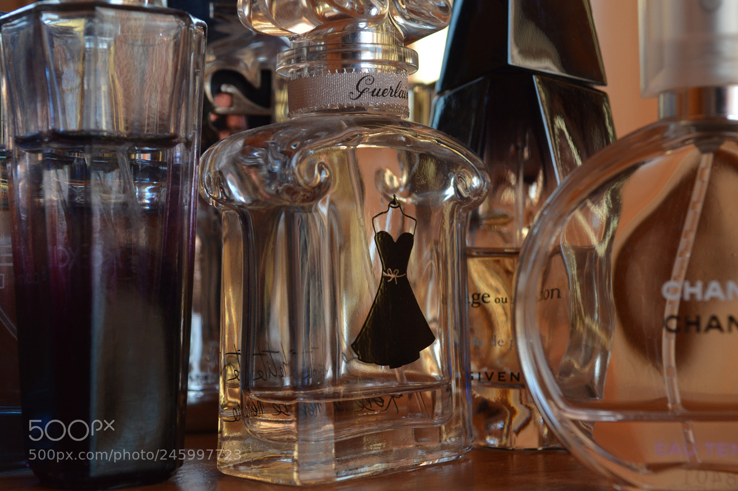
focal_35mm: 66
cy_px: 246
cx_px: 369
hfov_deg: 30.5
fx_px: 1352
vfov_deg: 20.6
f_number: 7.1
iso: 400
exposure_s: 1/60
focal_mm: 44
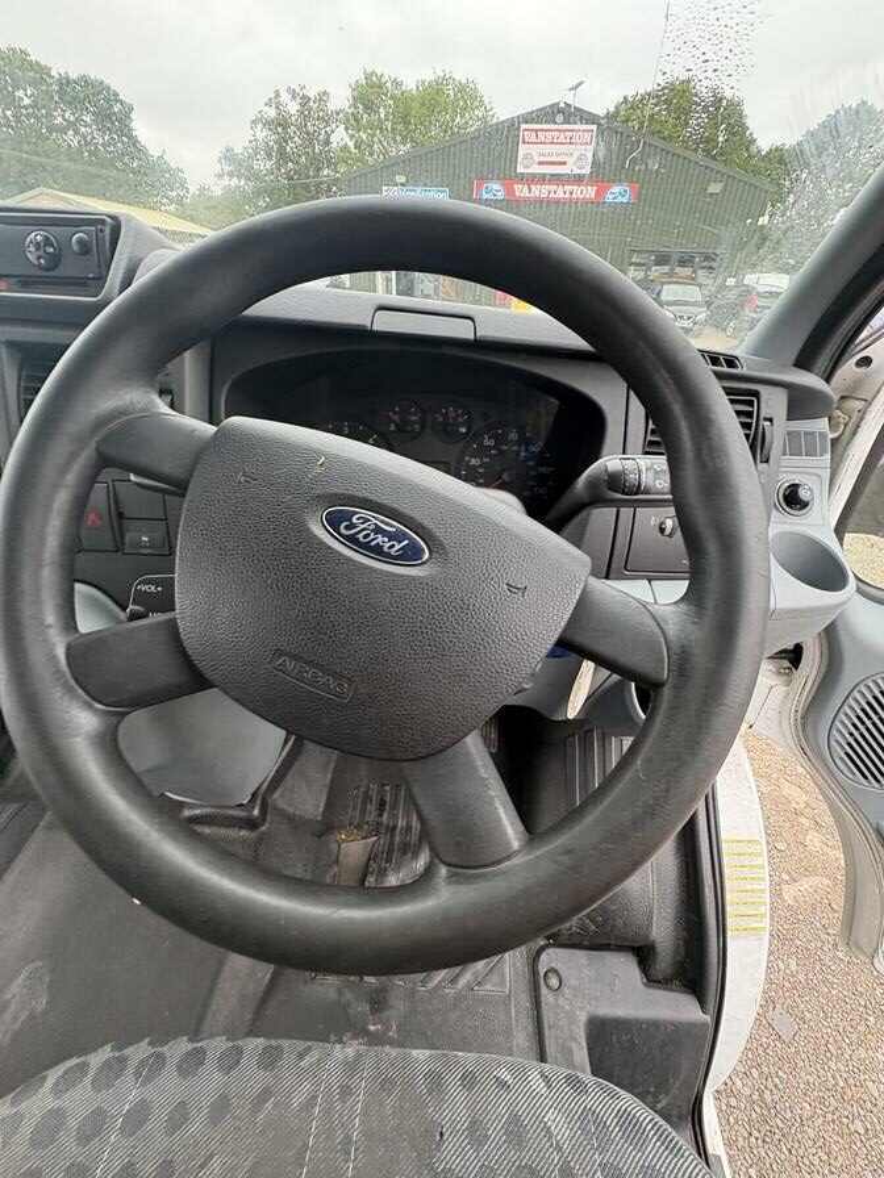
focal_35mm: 14
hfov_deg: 85.7
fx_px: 477
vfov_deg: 102.1
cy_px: 589
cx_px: 442
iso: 160
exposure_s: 1/99
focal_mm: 2.22
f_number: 2.2
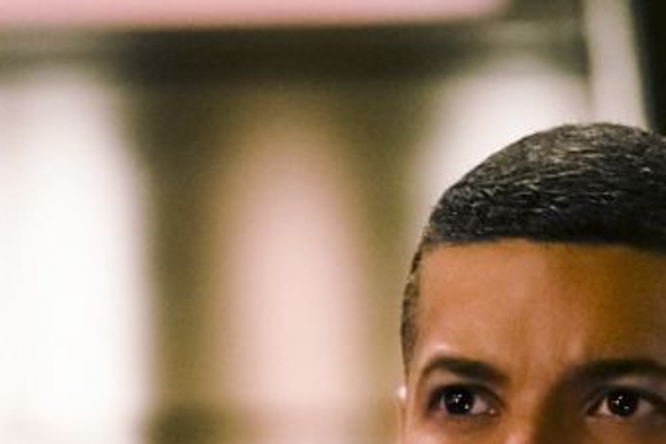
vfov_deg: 1.9
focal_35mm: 743
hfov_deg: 2.8
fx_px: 13744
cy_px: 424
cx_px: 210
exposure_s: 1/125
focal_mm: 140
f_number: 2.8
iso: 6400
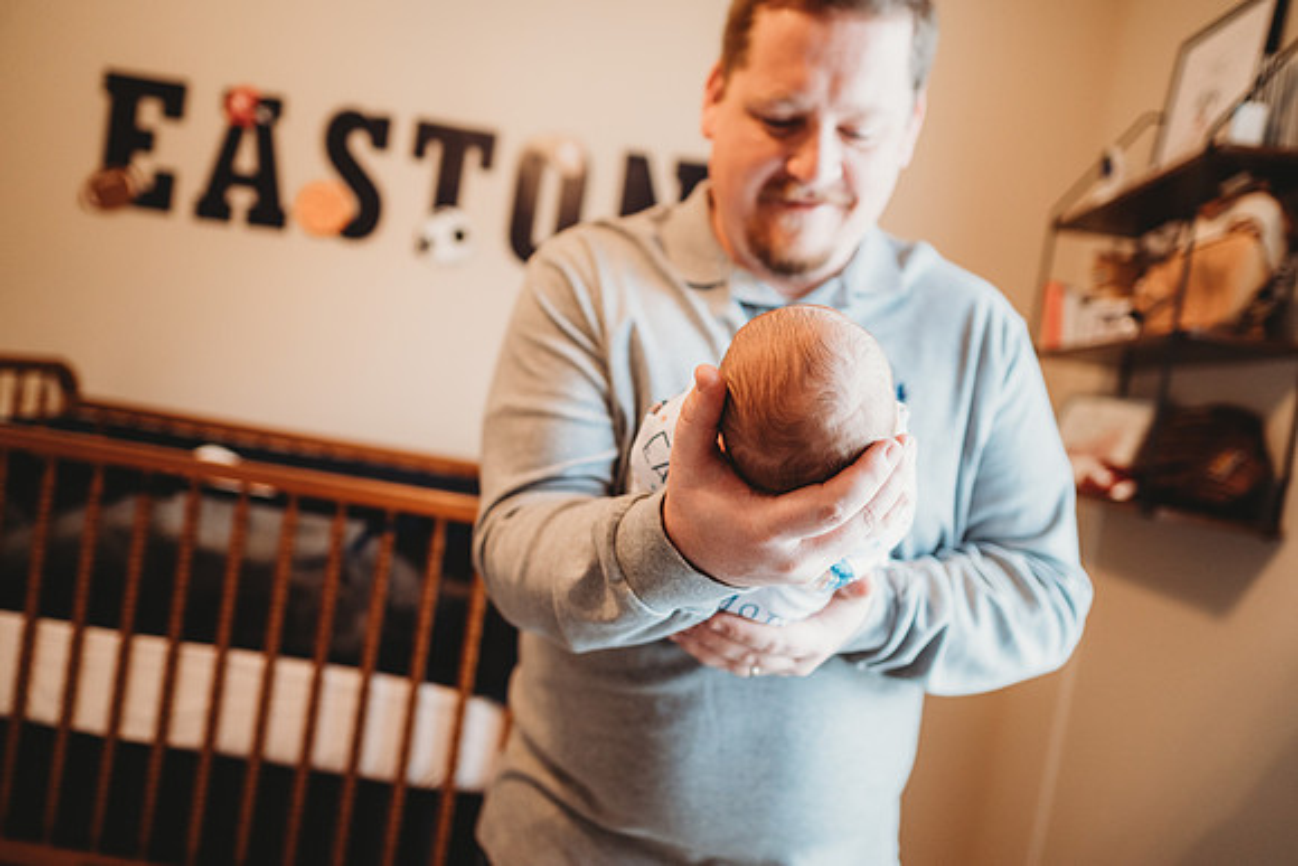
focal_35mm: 24
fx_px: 865
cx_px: 649
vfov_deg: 53.2
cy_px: 433
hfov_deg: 73.7
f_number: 2.2
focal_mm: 24
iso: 500
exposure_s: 1/160
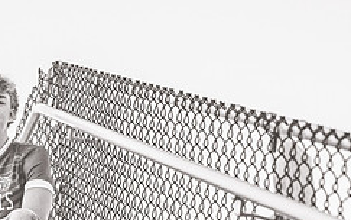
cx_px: 123
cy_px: 267
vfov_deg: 7.7
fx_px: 1627
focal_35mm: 170
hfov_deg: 12.3
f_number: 3.5
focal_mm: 70
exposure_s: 1/640
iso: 200
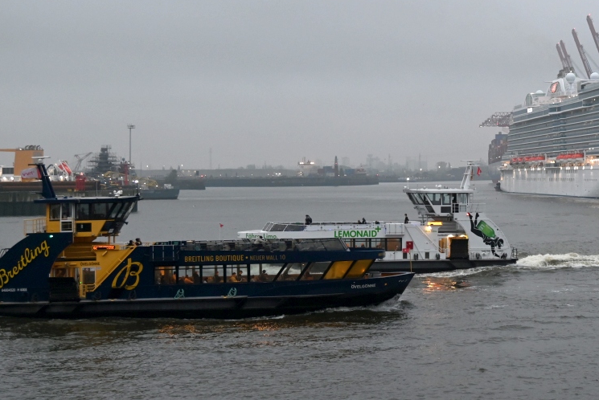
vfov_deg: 24.6
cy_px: 149
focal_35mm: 55
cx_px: 351
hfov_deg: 36.1
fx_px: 916
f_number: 4
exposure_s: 1/125
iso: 900
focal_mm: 40
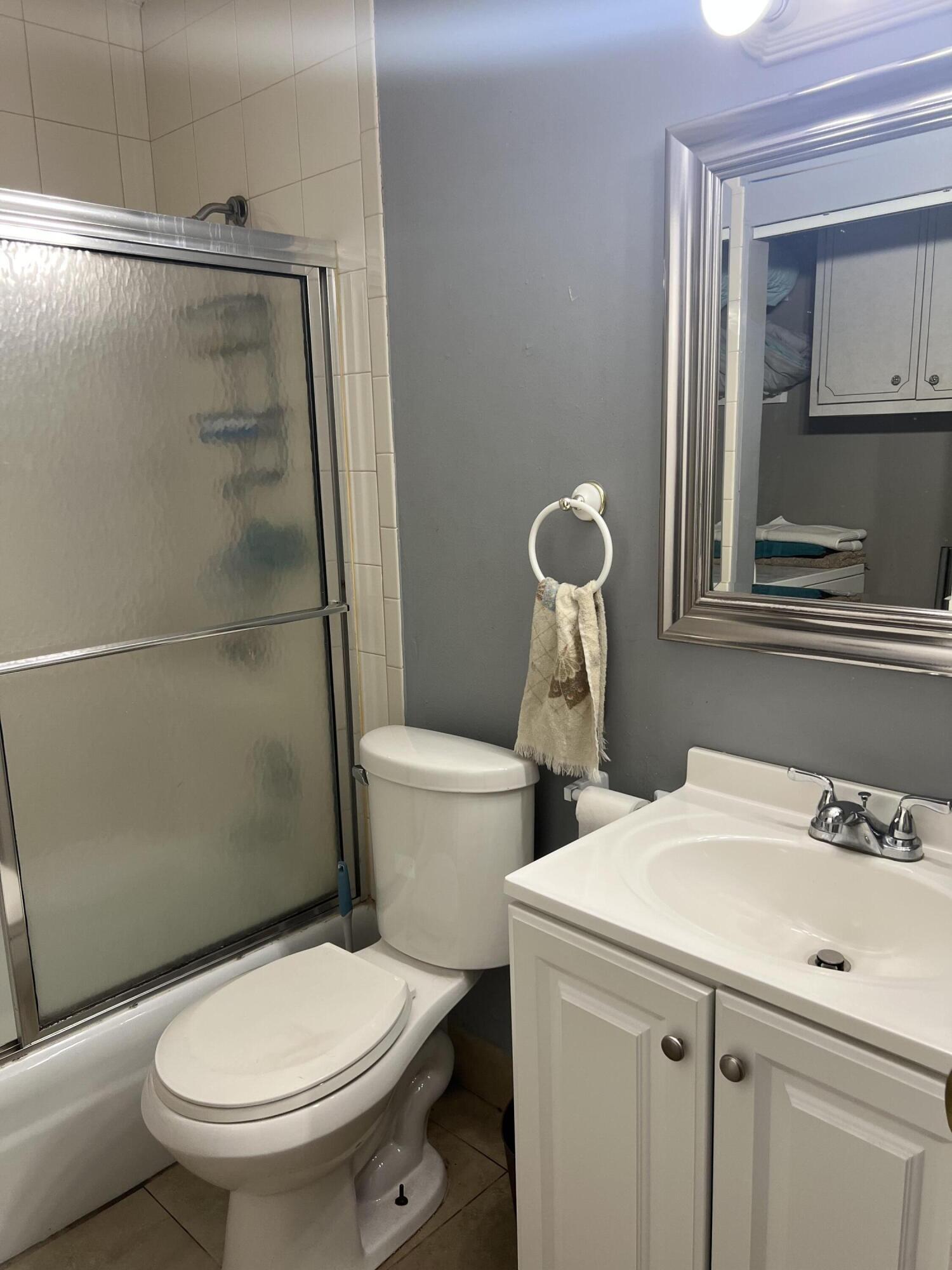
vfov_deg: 67.3
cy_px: 635
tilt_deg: -11.7
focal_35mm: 26
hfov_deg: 53.1
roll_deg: +1.4
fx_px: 953
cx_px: 476
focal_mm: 5.7
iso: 125
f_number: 1.5
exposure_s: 1/120
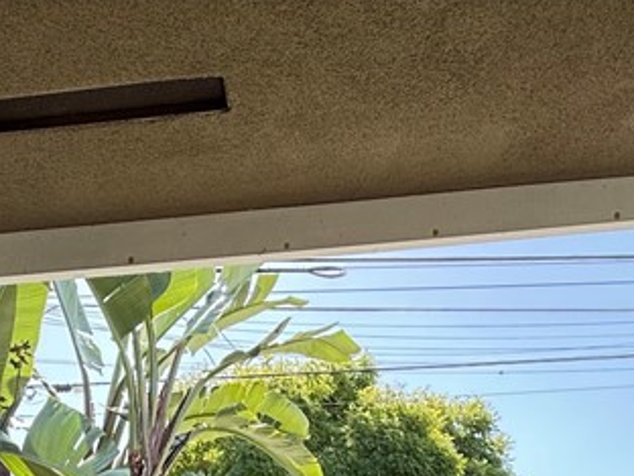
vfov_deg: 23.0
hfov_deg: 41.2
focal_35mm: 46
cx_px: 274
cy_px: 777
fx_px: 843
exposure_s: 1/187
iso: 64
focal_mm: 2.22
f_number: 2.2
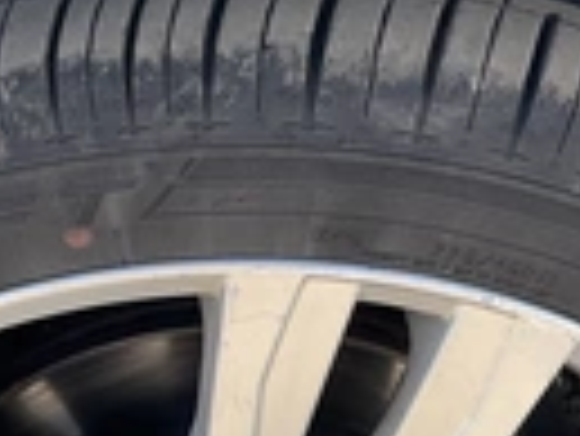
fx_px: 1509
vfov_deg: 16.1
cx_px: 265
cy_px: 445
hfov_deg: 21.7
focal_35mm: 90
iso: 25
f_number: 1.8
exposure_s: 1/325
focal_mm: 3
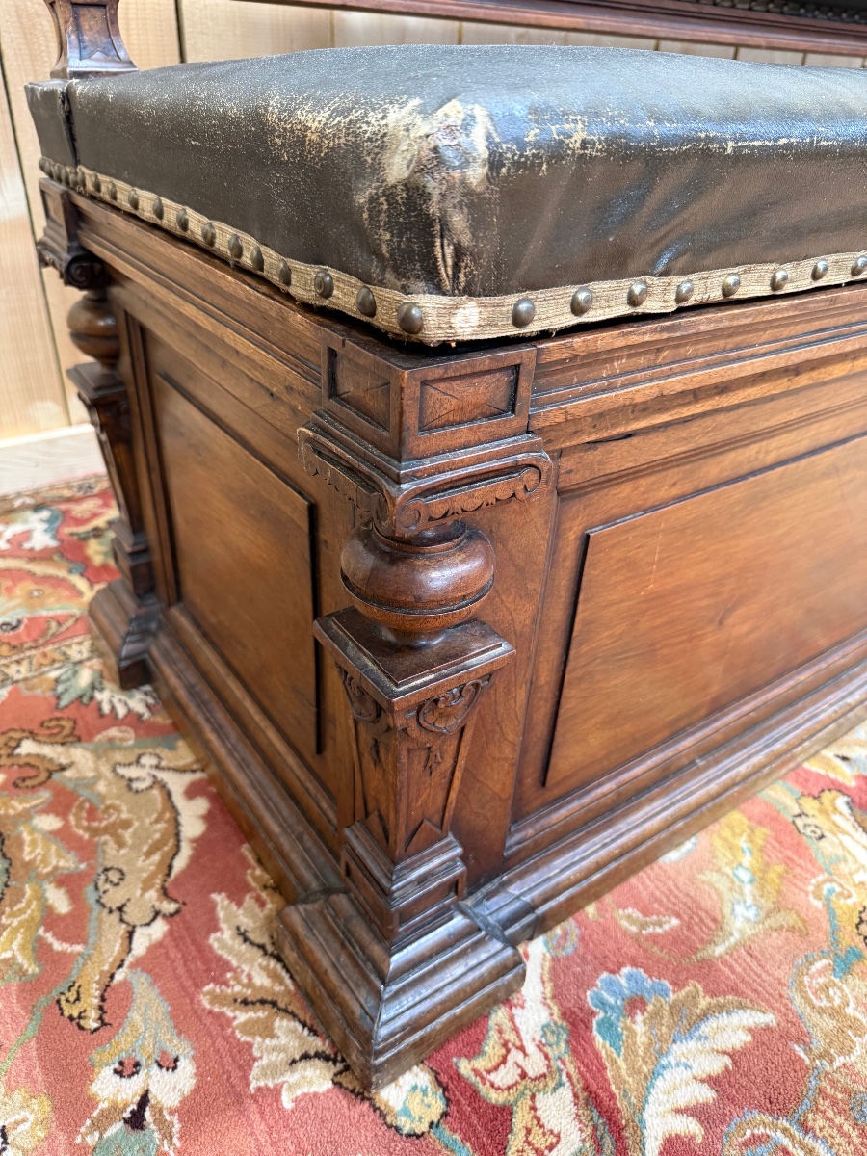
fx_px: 801
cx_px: 434
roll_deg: -3.7
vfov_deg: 71.6
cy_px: 578
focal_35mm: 24
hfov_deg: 56.8
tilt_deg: -32.7
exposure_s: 1/50
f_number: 1.78
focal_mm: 6.76
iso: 320
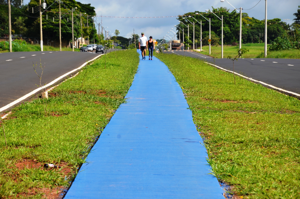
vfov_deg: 8.7
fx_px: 1310
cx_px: 150
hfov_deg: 13.1
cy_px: 100
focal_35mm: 158
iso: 100
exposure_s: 1/250
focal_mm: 105
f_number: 8
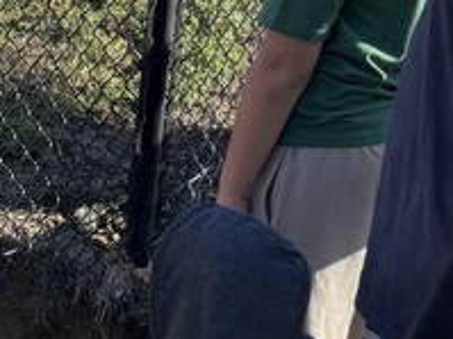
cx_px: -75
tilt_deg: -21.7
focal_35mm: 134
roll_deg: -4.2
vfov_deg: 11.1
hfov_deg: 14.3
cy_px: 143
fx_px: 1753
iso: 50
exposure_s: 1/722
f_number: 1.6
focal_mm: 5.96
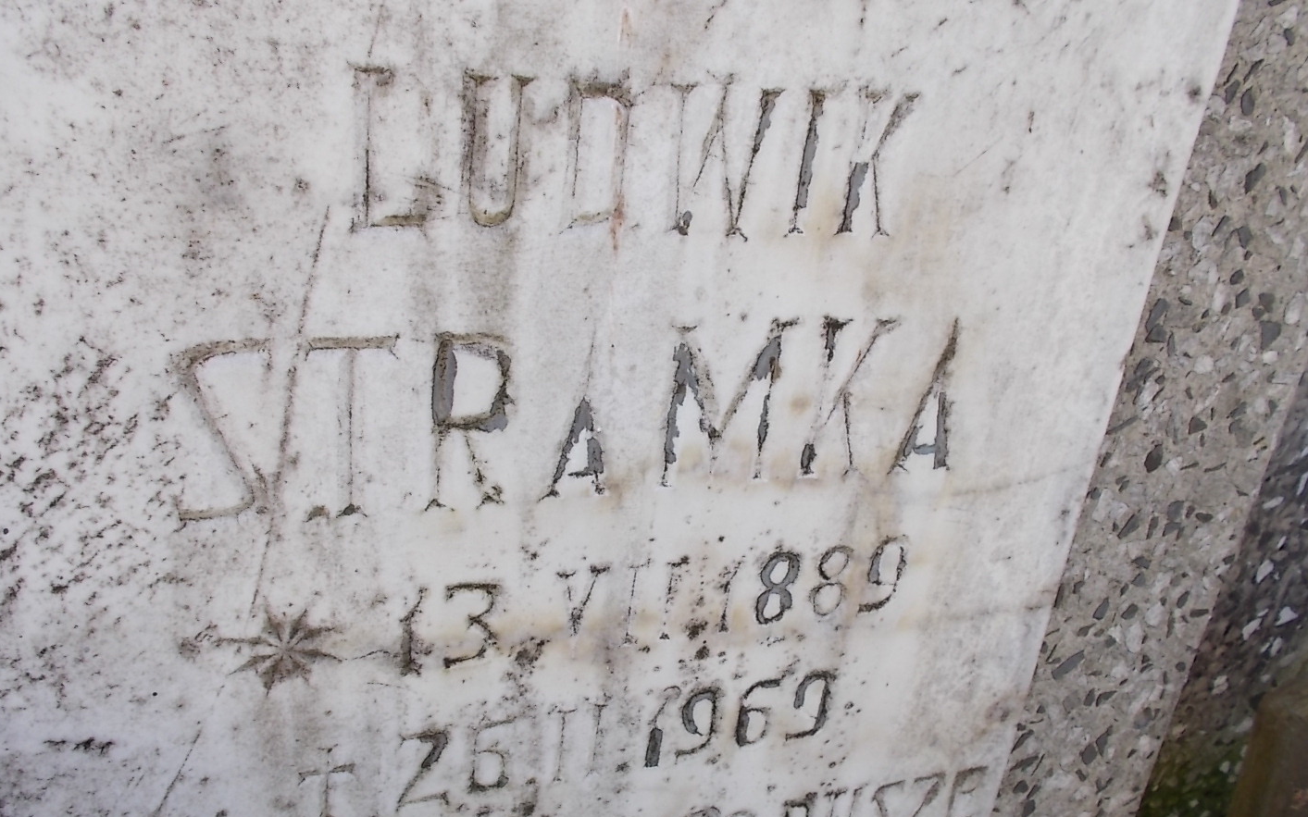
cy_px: 444
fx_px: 1283
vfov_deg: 35.3
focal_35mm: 36
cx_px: 583
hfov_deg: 53.9
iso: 80
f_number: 3.4
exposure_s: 1/160
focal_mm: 5.3
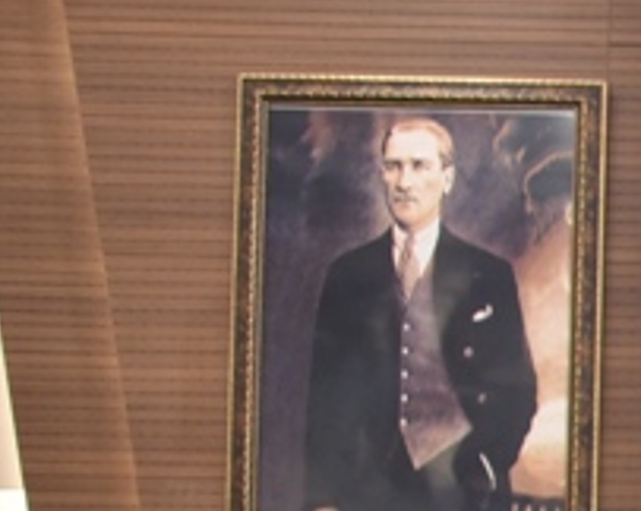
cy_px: 1060
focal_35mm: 160
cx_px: 1598
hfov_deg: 10.3
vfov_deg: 9.0
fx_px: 3032
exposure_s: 1/125
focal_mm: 32
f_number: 3.5
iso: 1000
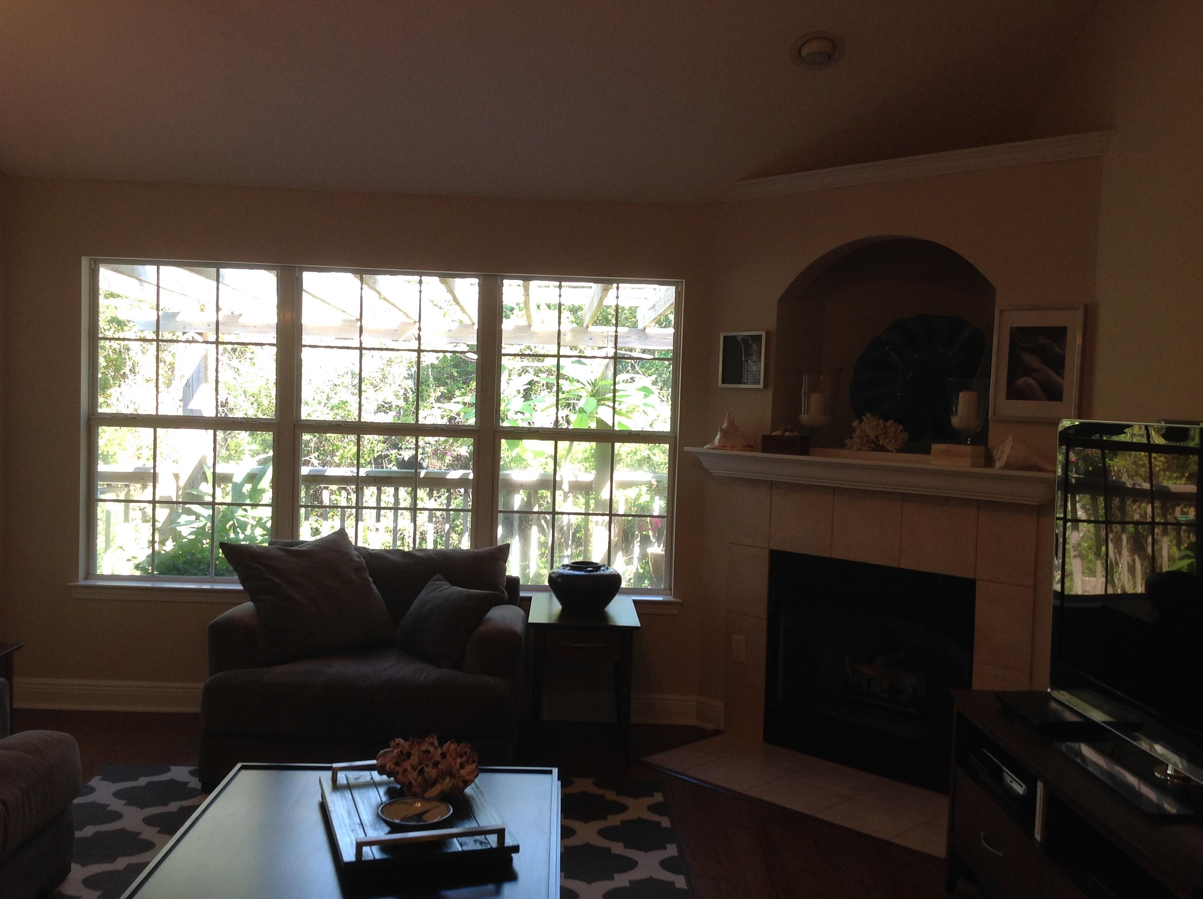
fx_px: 1215
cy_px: 450
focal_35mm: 35
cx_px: 602
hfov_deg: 52.7
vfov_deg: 40.6
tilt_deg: -3.5
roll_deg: -1.2
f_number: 2.4
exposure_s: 1/60
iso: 64
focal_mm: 4.28
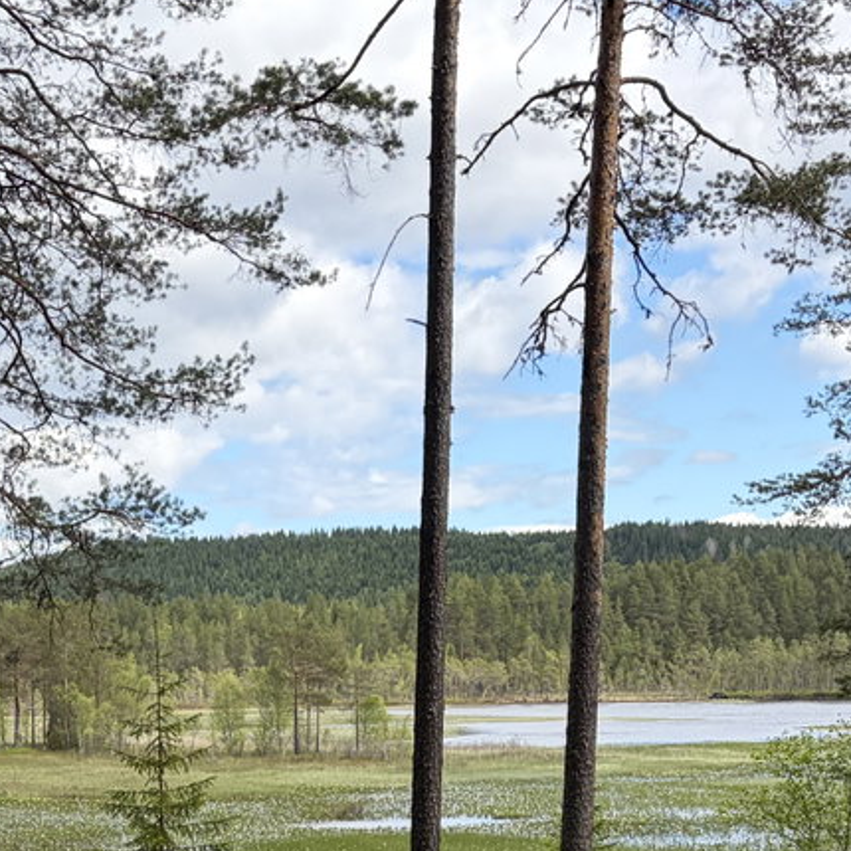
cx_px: 8
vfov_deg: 21.5
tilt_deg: -6.2
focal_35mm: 77
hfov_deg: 21.7
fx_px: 2142
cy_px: 900
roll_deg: +2.3
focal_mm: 5.96
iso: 64
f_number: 1.6
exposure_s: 1/2012
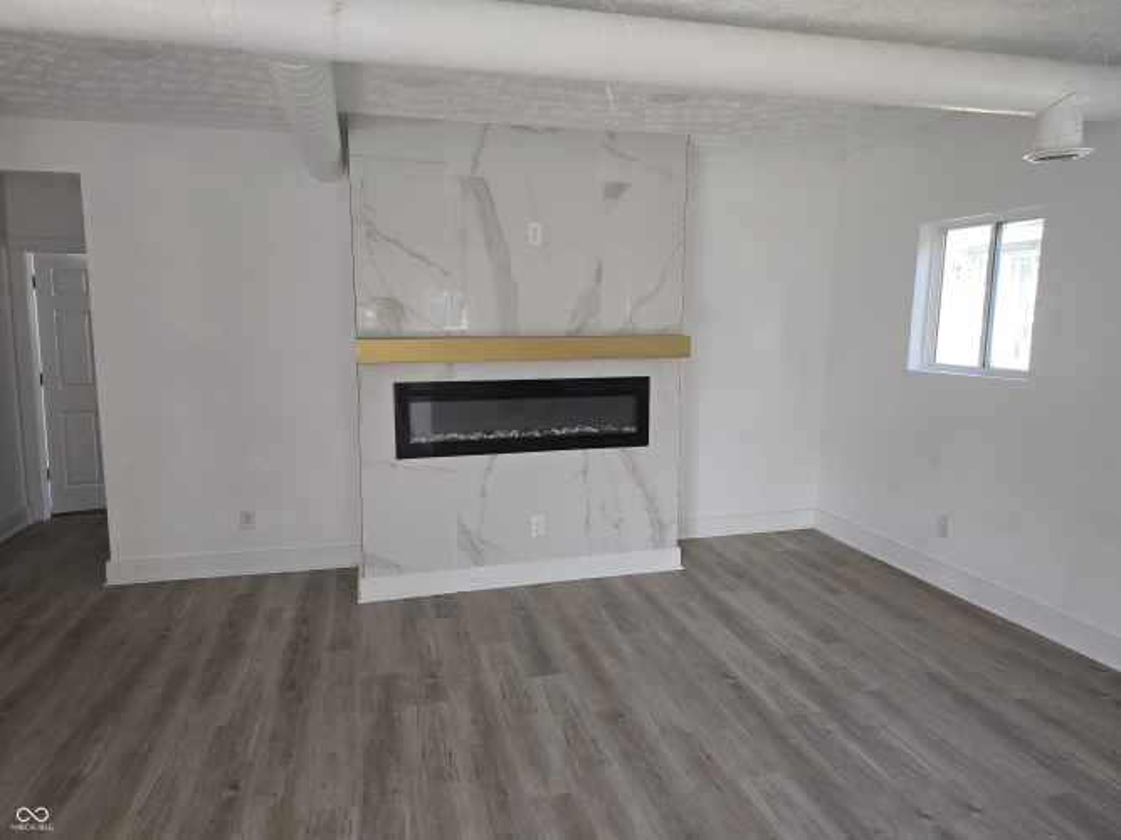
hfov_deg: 73.9
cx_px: 560
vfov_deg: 58.9
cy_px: 420
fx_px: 745
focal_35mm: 23
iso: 50
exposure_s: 1/60
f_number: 1.7
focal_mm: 6.3
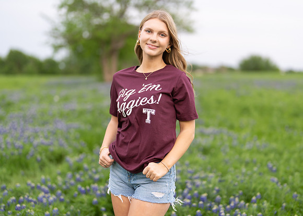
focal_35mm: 60
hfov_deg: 32.5
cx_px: 165
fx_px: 520
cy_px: 114
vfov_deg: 23.5
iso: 250
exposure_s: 1/800
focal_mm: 50
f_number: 1.2
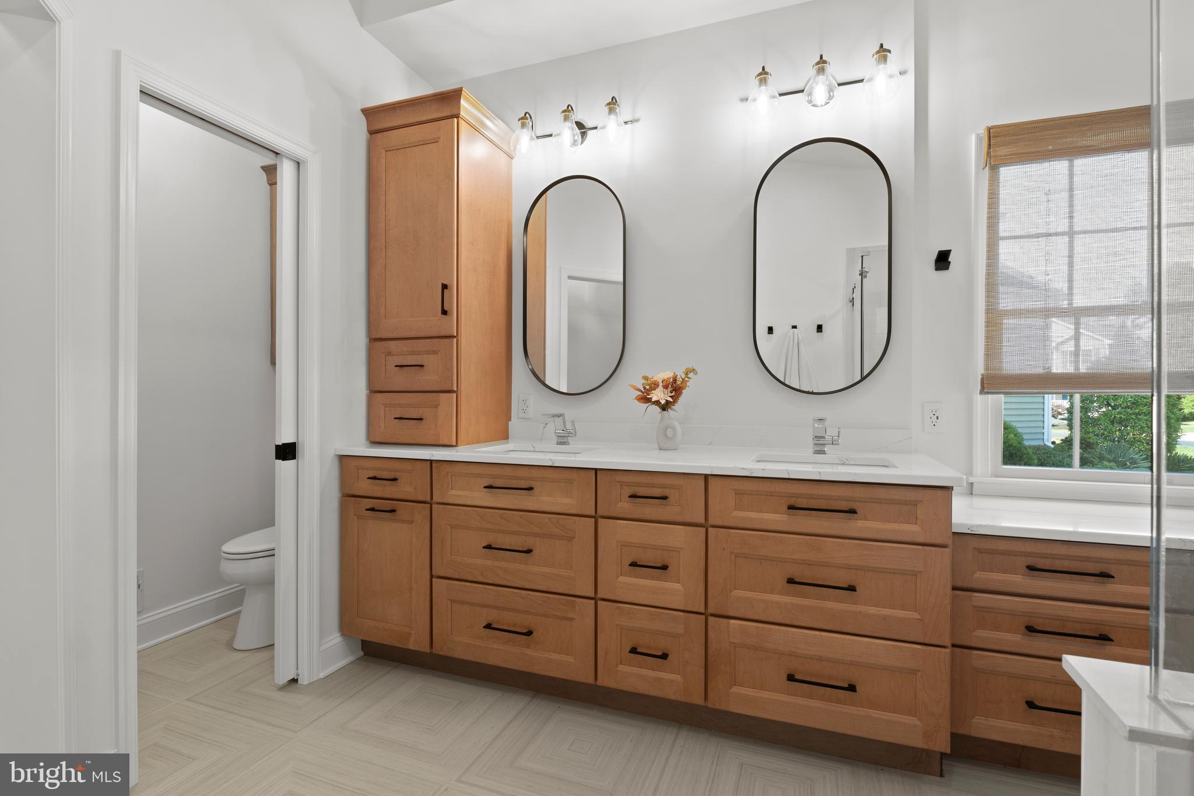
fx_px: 562
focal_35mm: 17
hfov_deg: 93.5
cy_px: 398
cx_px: 597
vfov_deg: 70.6
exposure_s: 1/2.5
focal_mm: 11.3
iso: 200
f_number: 7.1
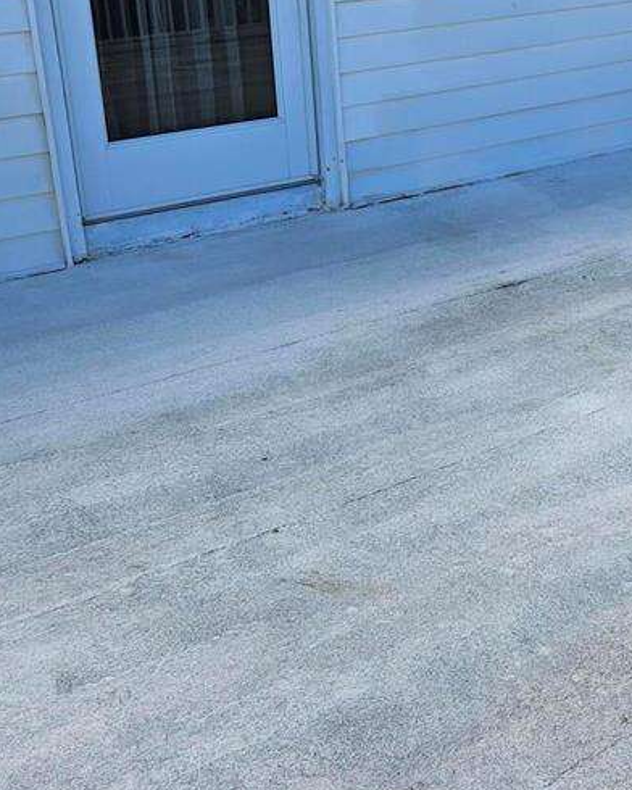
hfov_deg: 27.2
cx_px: 489
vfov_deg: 34.1
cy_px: 332
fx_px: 1286
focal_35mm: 55
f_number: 1.8
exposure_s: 1/973
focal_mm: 5.4
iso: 25
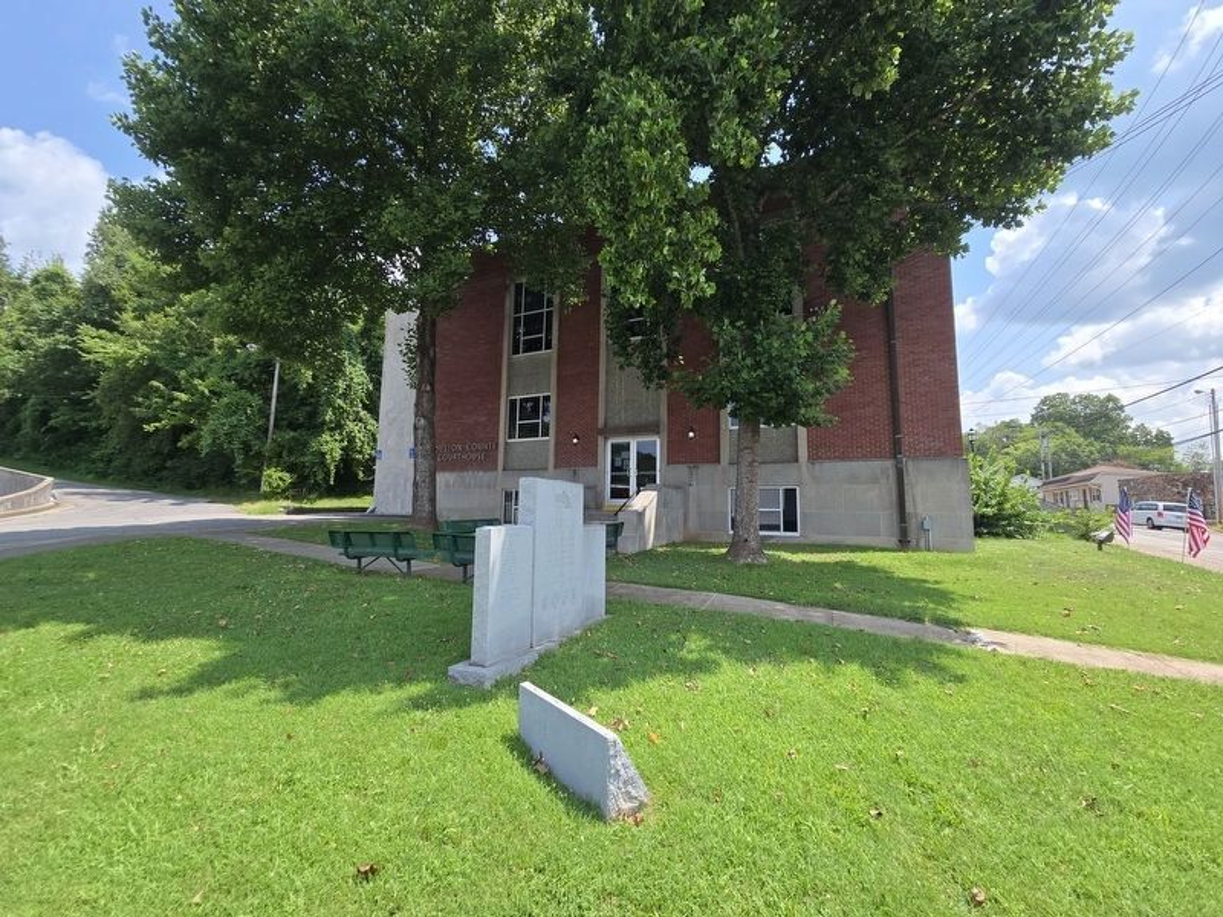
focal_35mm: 13
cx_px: 612
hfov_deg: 106.2
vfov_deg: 89.9
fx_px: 459
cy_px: 458
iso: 50
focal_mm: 2.2
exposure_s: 1/1272
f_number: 2.2
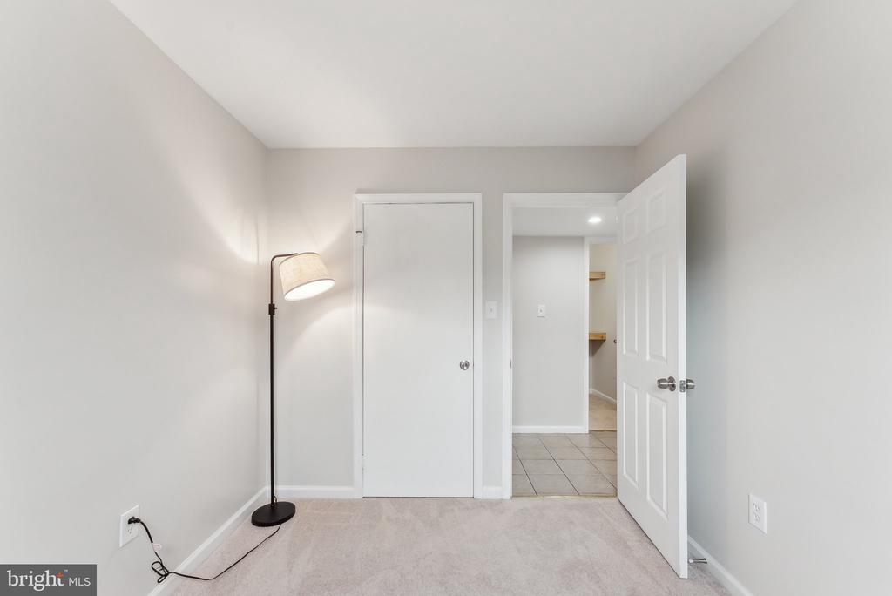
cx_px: 446
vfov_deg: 81.3
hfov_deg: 104.2
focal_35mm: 14
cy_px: 298
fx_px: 347
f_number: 9
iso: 250
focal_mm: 14
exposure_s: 1/13
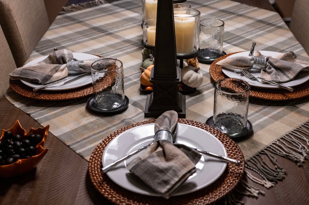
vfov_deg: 27.0
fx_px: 429
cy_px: 102
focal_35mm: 50
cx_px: 154
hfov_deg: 39.6
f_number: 5
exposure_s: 1/60
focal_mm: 50
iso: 4000
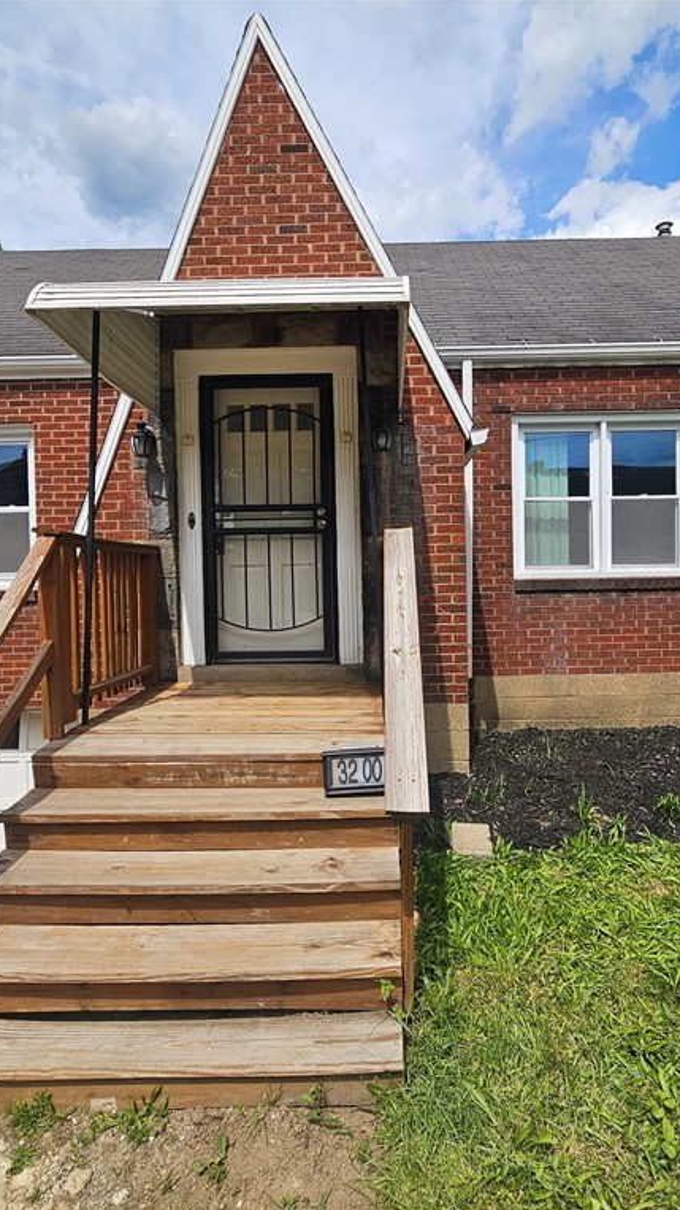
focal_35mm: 19
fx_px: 609
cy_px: 606
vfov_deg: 89.6
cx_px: 371
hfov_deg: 58.2
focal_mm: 2.2
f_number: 2.2
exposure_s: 1/2346
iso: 50
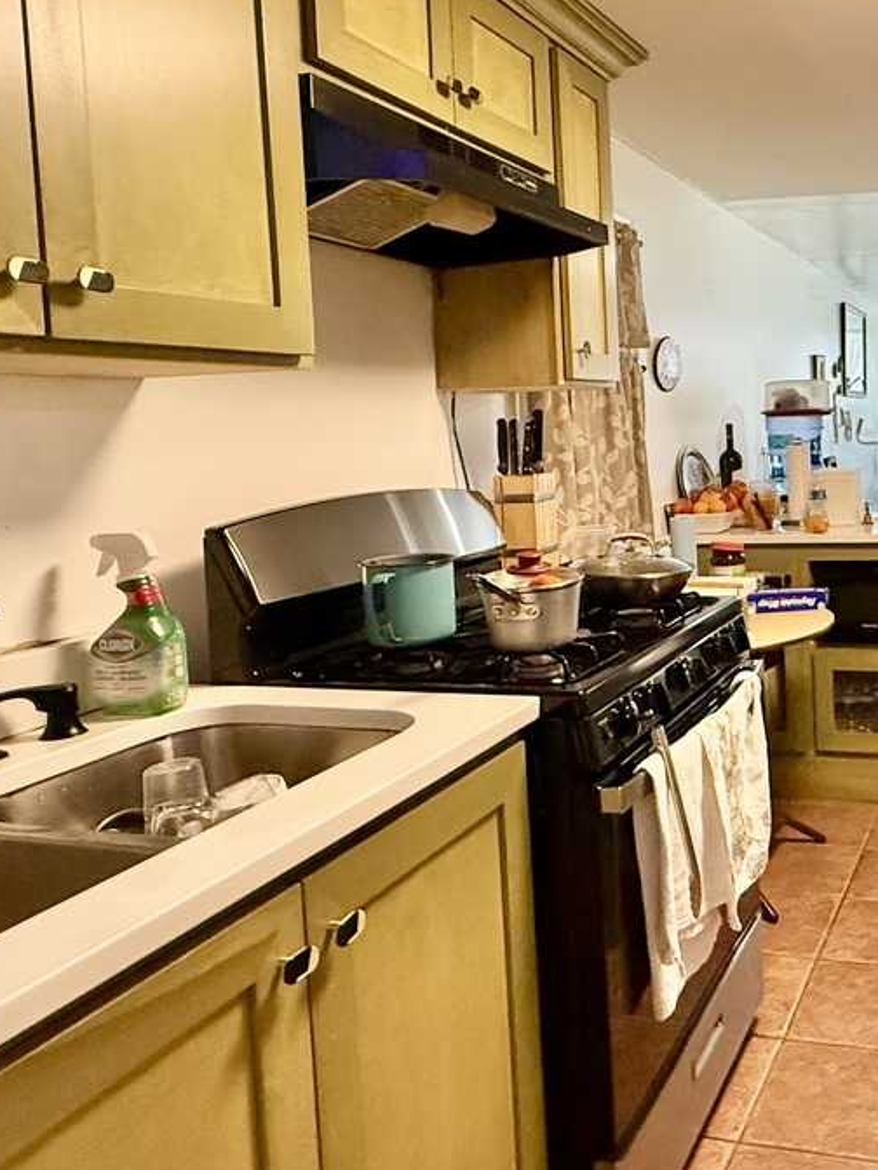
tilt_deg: -1.7
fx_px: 1015
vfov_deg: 59.5
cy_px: 477
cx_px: 786
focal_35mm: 30
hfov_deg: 43.0
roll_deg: +1.6
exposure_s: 1/120
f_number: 2.2
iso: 500
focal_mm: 2.22
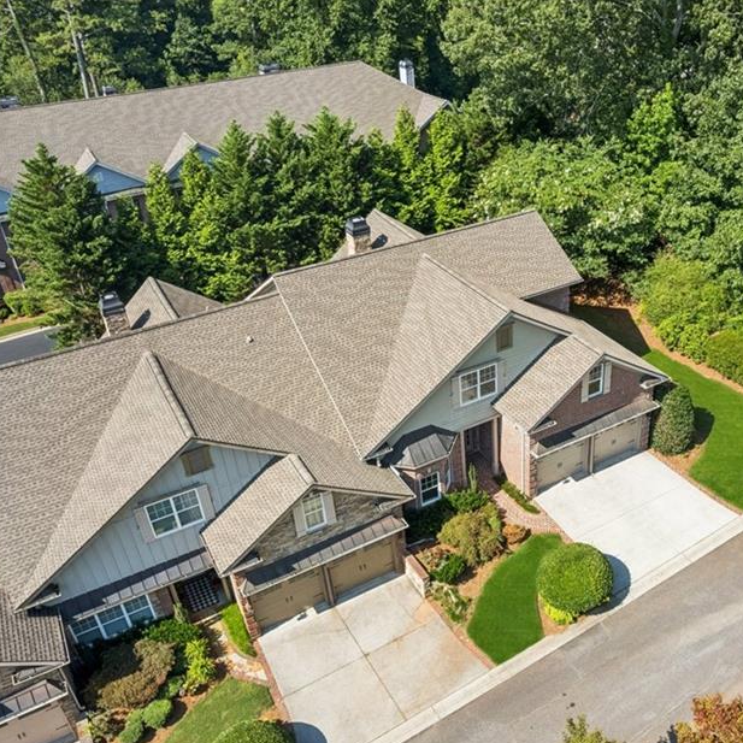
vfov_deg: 52.5
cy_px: 390
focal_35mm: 31
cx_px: 488
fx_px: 753
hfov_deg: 51.7
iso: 100
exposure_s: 1/1000
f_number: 2.8
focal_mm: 8.38
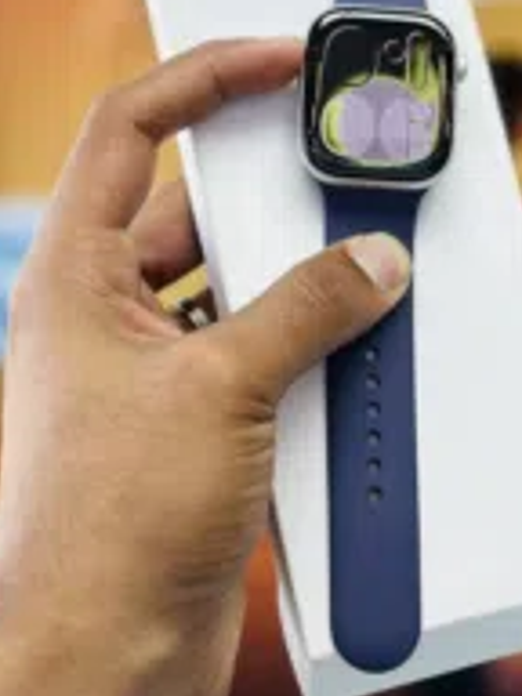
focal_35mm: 100
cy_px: 65
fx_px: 2011
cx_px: 344
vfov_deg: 19.3
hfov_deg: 14.8
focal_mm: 6.86
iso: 80
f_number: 1.78
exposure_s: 1/623
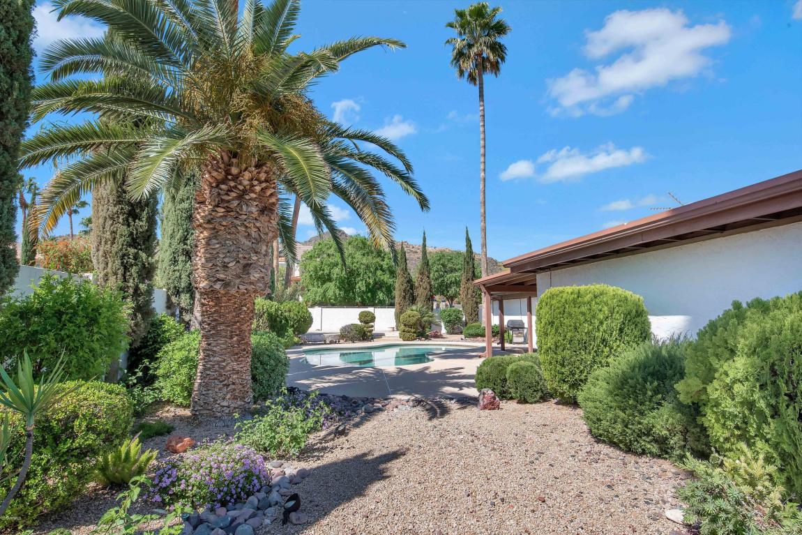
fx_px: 401
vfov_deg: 67.4
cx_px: 401
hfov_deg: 90.0
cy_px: 268
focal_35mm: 18
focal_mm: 18
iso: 320
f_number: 11
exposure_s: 1/500
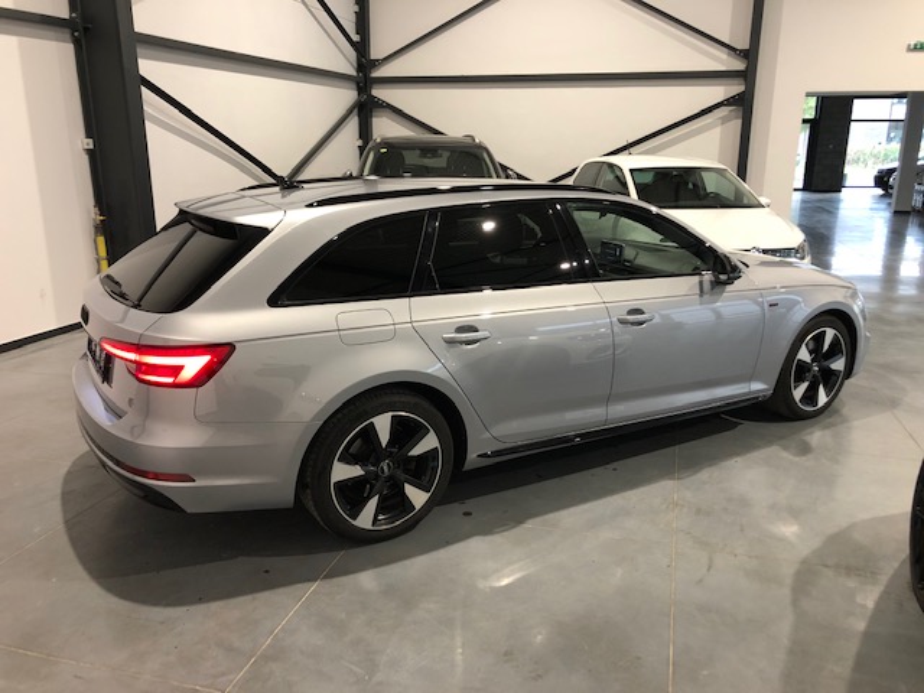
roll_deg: +0.1
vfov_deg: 49.7
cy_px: 346
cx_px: 462
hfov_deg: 63.4
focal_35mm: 28
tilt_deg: -16.2
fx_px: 747
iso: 40
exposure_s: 1/17
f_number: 1.8
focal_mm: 3.99
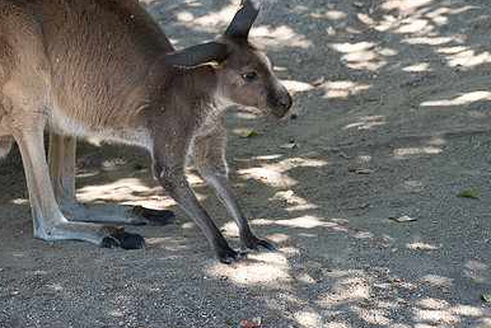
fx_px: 2334
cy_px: 97
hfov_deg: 12.0
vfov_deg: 8.0
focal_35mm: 171
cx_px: 188
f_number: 5.6
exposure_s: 1/125
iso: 1600
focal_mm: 113.9
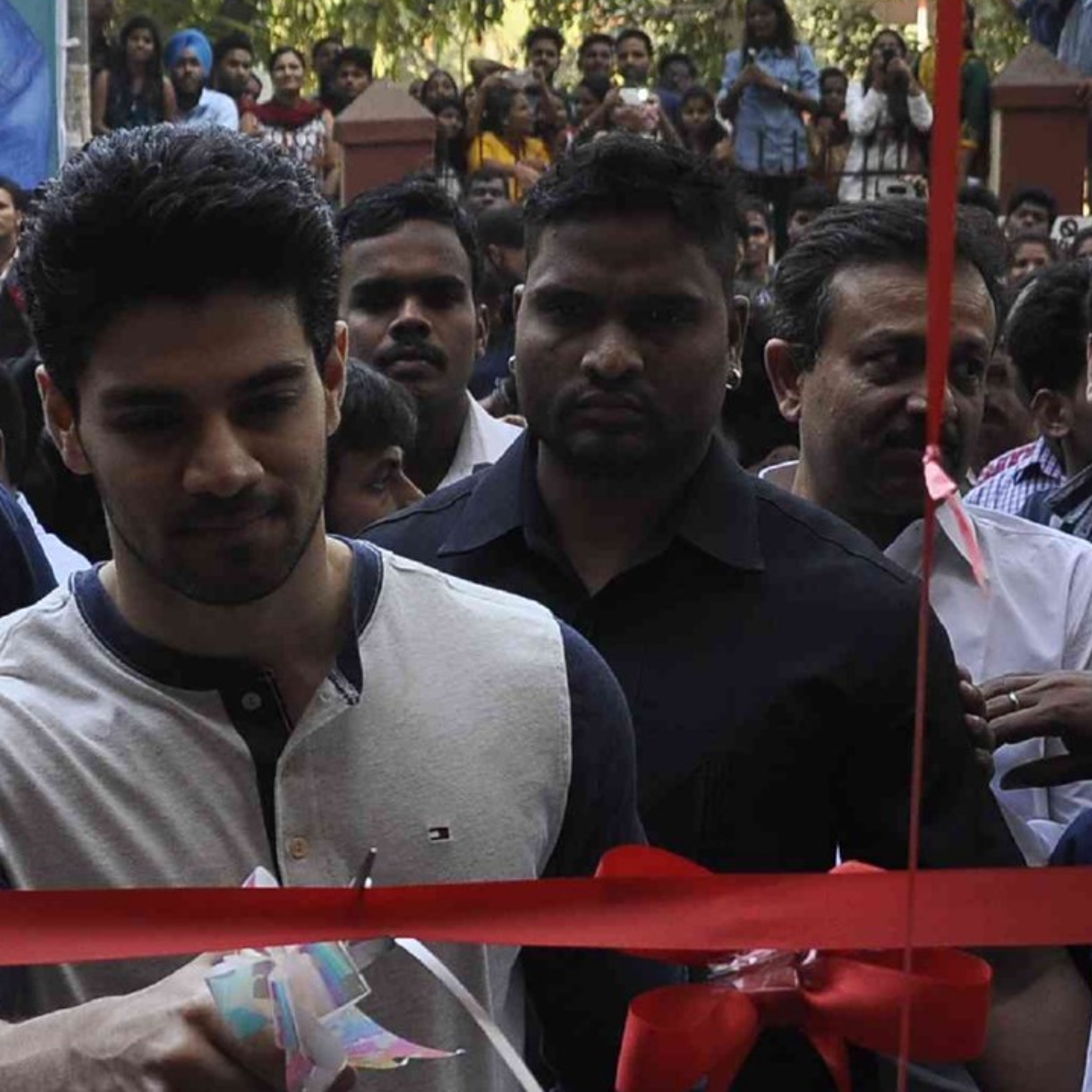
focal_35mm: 96
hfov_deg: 18.1
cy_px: 802
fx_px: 3426
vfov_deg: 18.0
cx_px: 360
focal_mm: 24
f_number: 5.6
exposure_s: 1/200
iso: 400
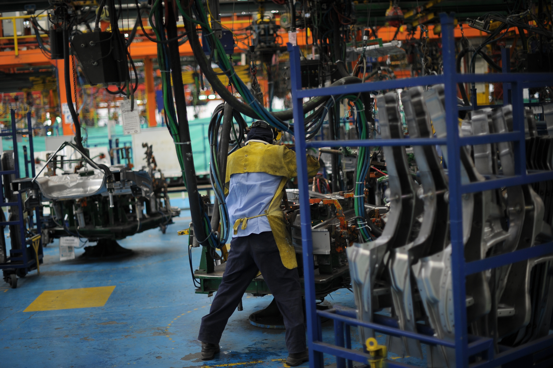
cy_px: 184
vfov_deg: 27.0
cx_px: 276
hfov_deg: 39.6
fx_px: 768
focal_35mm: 50
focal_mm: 50
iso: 500
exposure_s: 1/160
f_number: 1.4
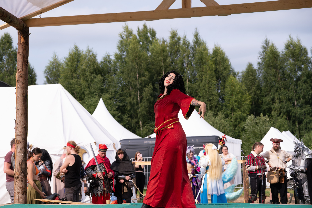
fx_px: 719
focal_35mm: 83
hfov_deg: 24.5
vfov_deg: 16.5
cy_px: 104
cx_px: 156
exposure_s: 1/1600
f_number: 3.6
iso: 200
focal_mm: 55
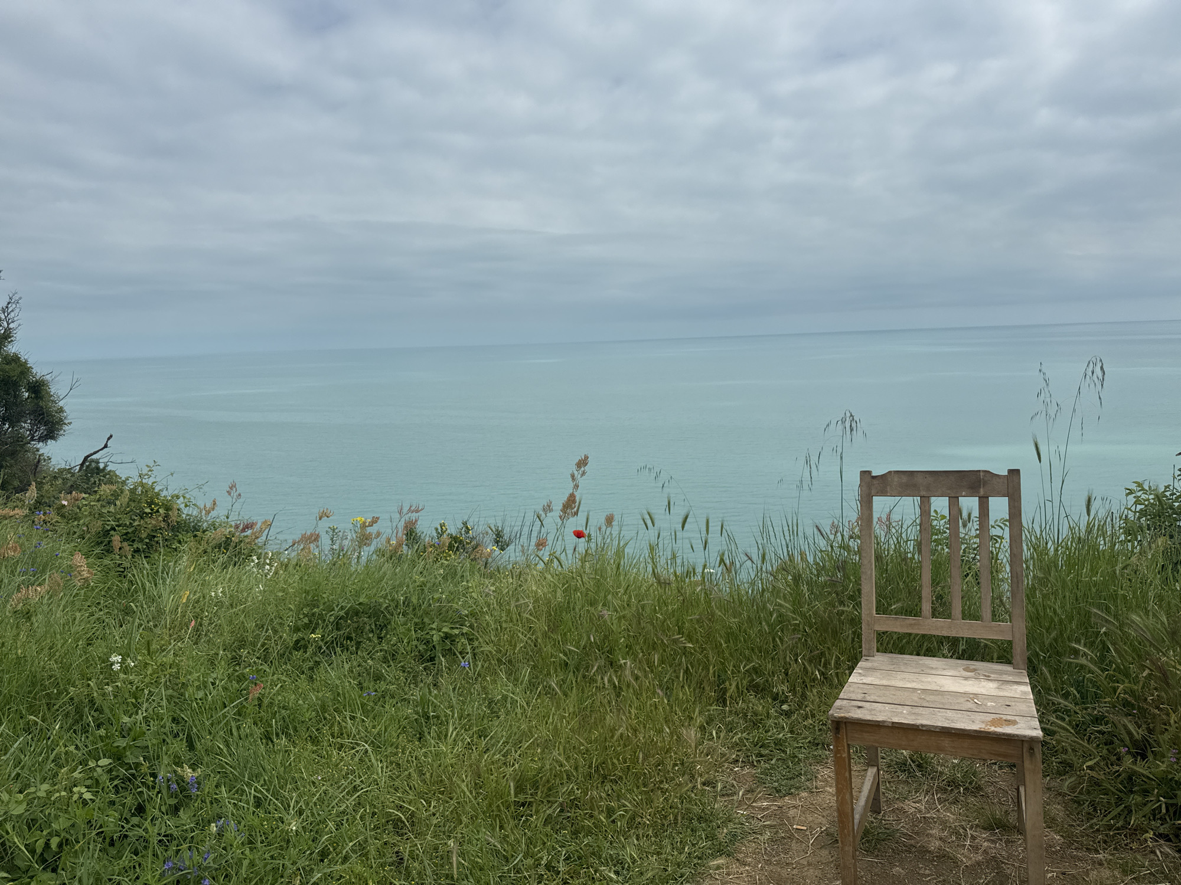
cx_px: 590
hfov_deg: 71.6
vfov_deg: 56.8
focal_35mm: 24
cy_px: 442
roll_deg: +1.0
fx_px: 819
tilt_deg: -6.0
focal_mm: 6.76
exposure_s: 1/12346
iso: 80
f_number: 1.78
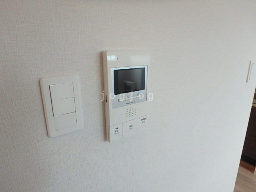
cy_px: 96
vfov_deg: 63.4
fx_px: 155
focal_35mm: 21
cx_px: 128
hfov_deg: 79.0
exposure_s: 1/50
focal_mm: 3.7
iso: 200
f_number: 3.5
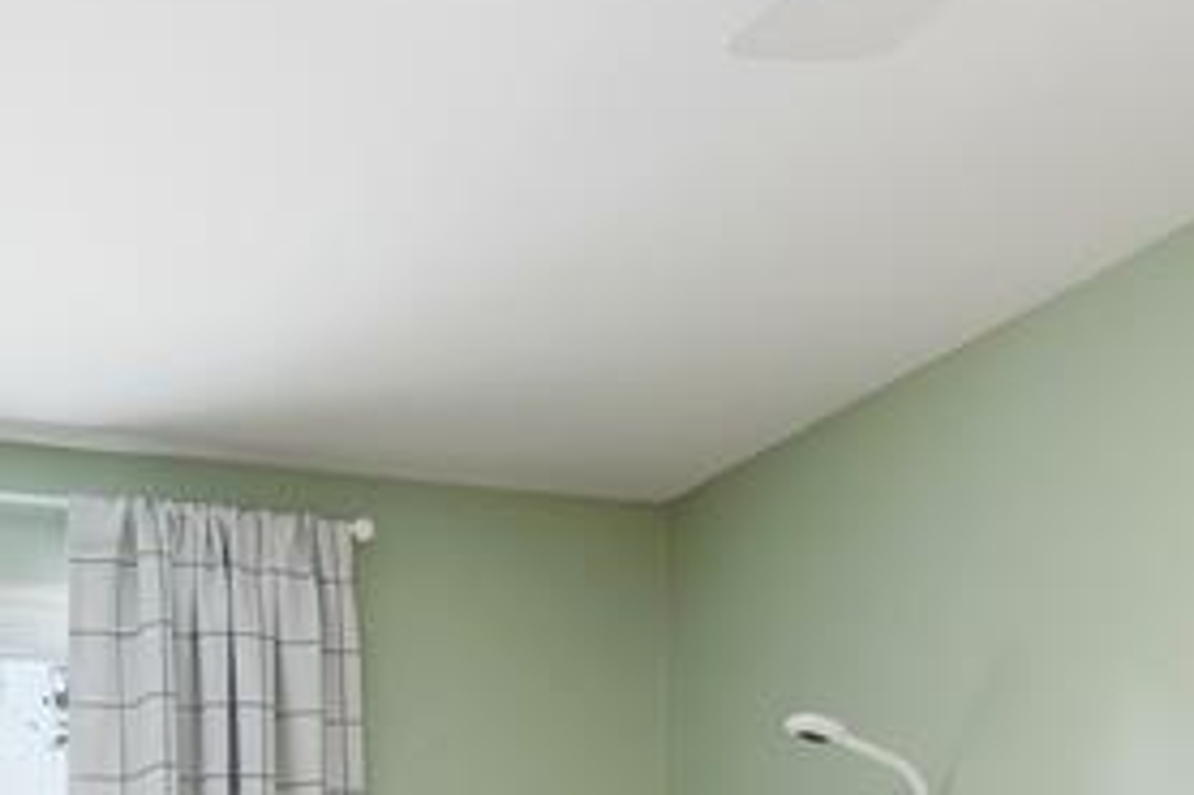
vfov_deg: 20.8
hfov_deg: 33.0
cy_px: 1057
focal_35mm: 59
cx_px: 241
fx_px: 1956
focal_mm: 16
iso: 400
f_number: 8
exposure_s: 1/160
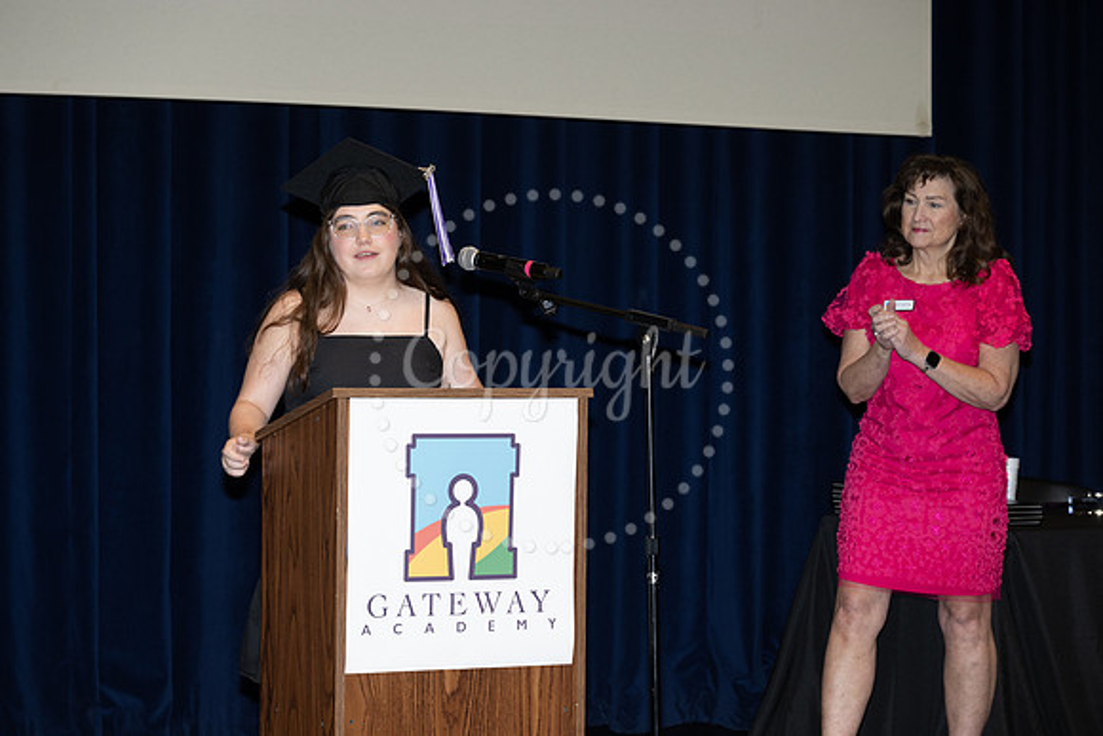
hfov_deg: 19.5
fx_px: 3218
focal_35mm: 105
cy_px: 368
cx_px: 552
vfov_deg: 13.0
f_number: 5.6
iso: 640
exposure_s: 1/80
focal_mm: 105
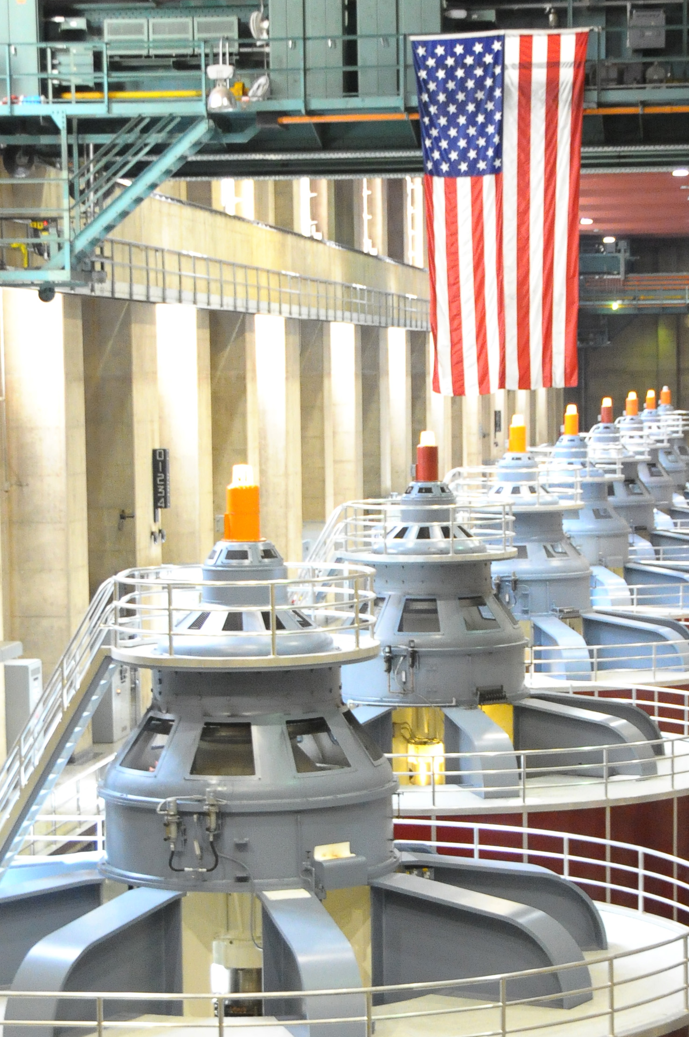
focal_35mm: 93
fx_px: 2676
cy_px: 663
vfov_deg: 21.9
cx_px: 408
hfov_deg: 14.7
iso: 2000
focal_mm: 32
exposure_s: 1/40
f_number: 4.2
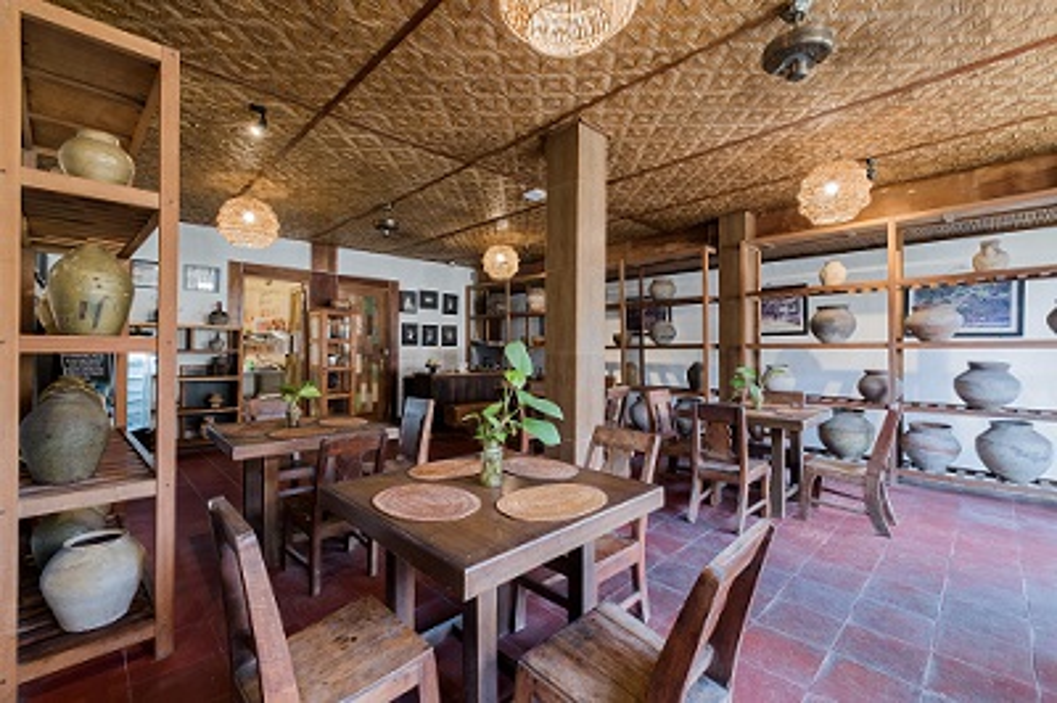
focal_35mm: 15
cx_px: 528
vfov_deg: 77.2
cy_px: 352
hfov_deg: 100.4
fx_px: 440
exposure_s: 1
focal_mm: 10
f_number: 9
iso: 500
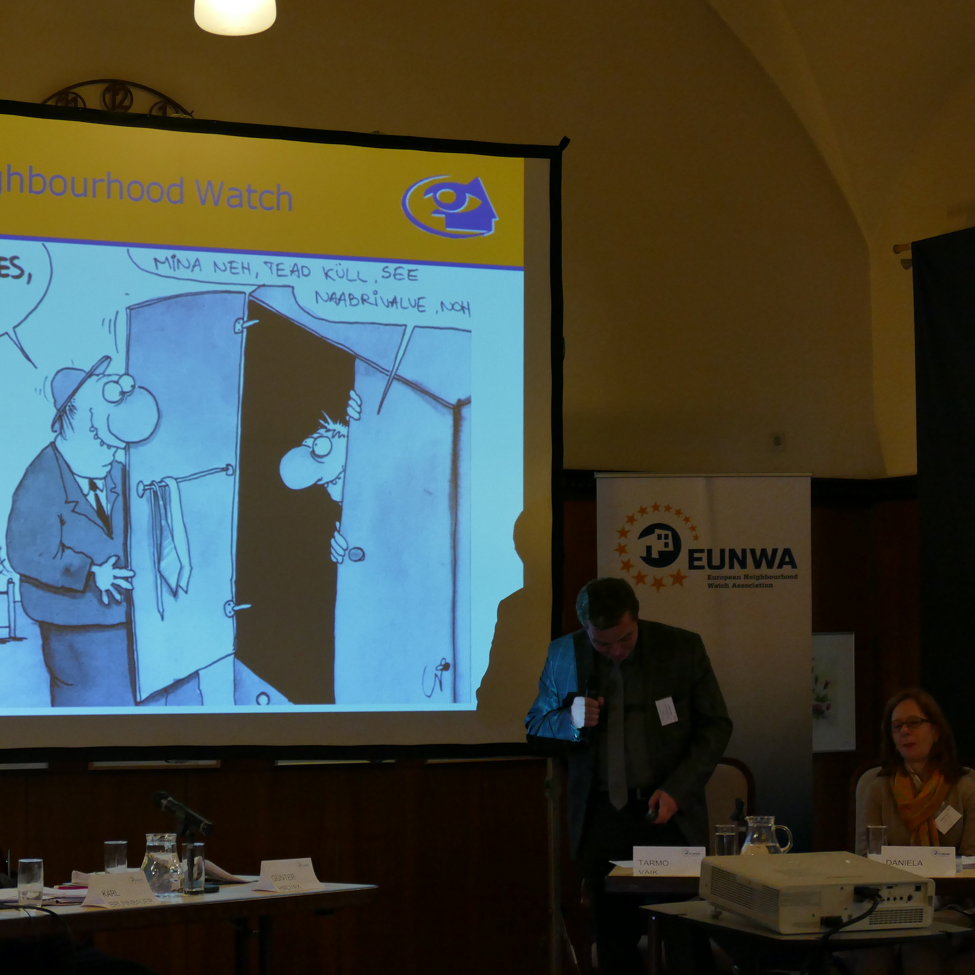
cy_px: 487
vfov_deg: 20.9
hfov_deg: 20.8
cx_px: 295
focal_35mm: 83
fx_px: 2645
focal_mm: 23.65
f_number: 3.6
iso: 500
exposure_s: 1/125
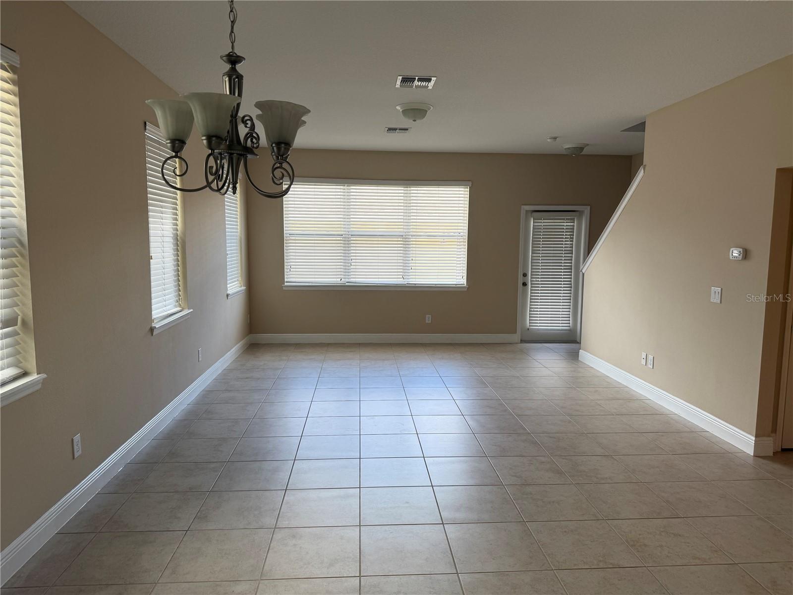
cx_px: 396
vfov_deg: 56.8
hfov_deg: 71.6
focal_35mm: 24
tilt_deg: -5.7
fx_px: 550
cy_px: 298
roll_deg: -1.2
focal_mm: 6.76
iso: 64
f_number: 1.78
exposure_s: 1/172
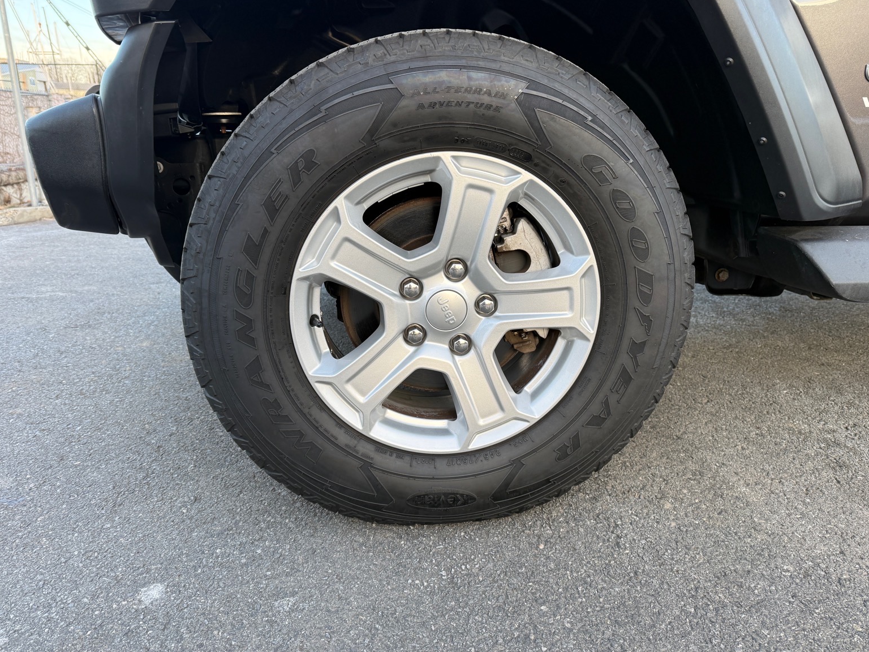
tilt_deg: -17.2
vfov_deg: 54.9
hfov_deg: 69.4
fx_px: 628
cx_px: 433
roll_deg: -0.2
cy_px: 319
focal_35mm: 25
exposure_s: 1/166
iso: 100
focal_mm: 6.76
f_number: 1.78
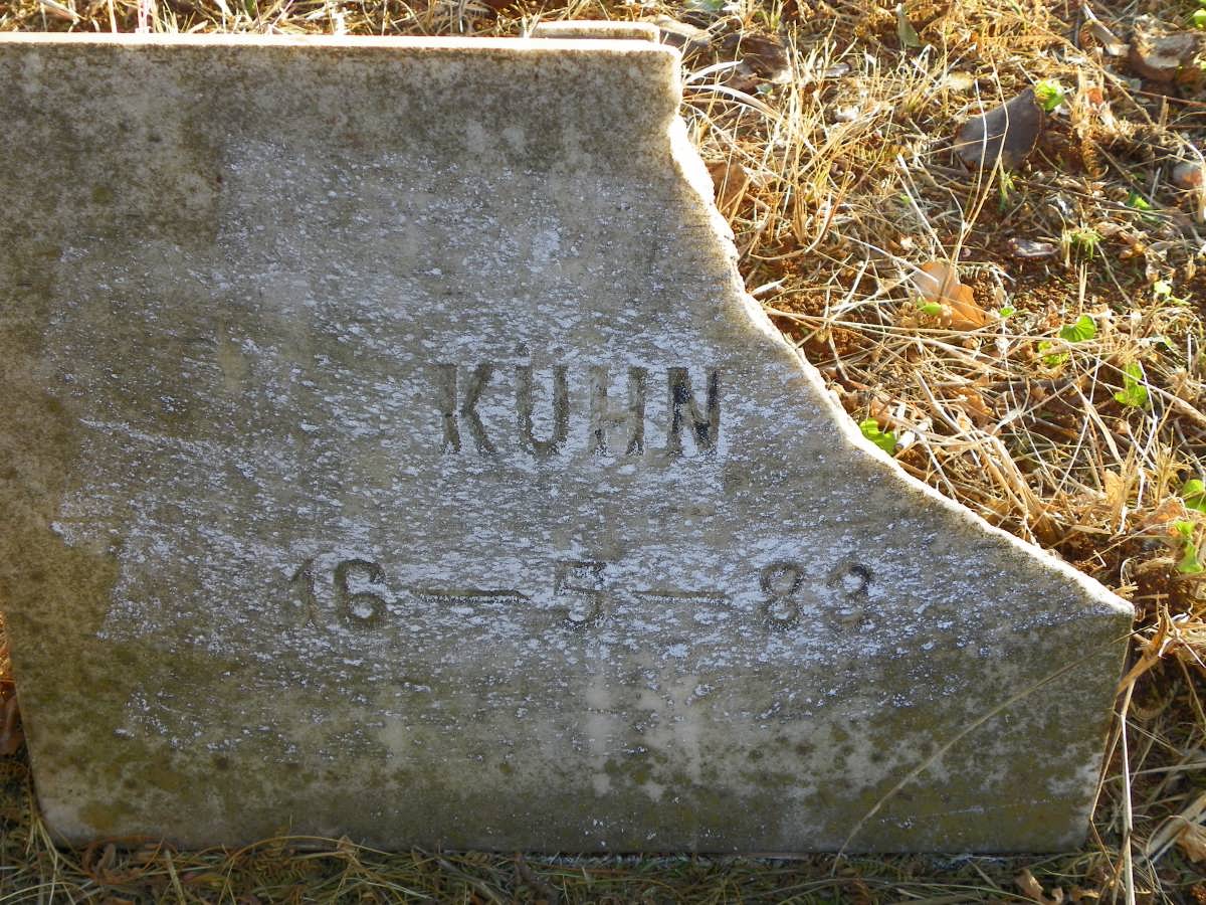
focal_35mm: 40
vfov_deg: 36.0
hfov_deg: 46.8
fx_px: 1394
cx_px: 603
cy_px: 452
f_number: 3.2
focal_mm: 7.1
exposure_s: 1/30
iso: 64
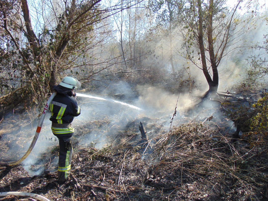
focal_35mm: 25
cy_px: 100
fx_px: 194
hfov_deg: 69.4
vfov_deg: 54.9
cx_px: 134
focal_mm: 4.5
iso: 80
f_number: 3
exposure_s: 1/250
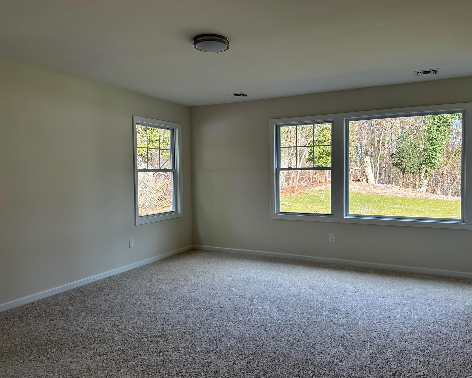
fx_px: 363
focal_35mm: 26
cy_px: 189
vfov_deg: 54.9
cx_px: 258
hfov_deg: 65.9
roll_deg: +0.5
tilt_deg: -2.3
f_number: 1.78
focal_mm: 6.86
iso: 80
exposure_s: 1/285
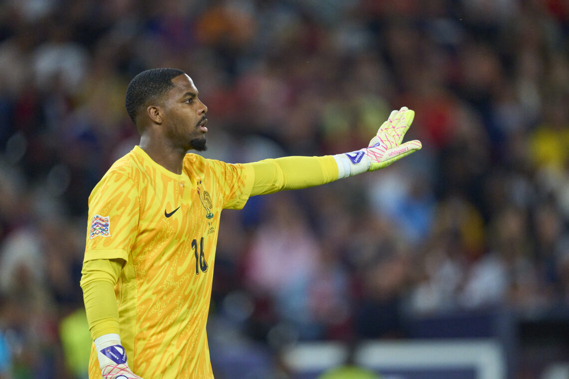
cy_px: 190
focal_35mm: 600
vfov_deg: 2.3
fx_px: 9483
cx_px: 284
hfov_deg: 3.4
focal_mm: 600
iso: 6400
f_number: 4
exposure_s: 1/2500
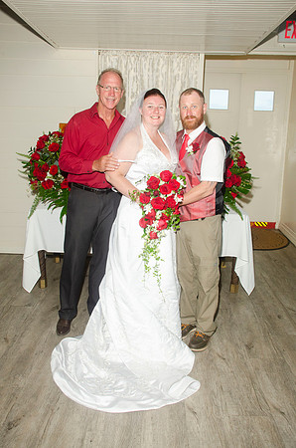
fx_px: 372
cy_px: 224
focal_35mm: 30
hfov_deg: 43.4
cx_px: 148
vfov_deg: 62.0
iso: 400
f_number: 6.3
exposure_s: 1/250
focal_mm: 20
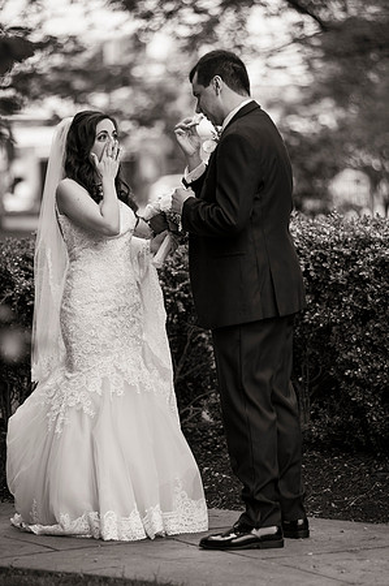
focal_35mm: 155
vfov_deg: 13.3
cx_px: 194
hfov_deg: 8.8
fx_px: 2518
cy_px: 293
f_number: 2.8
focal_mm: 155
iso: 200
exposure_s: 1/1000
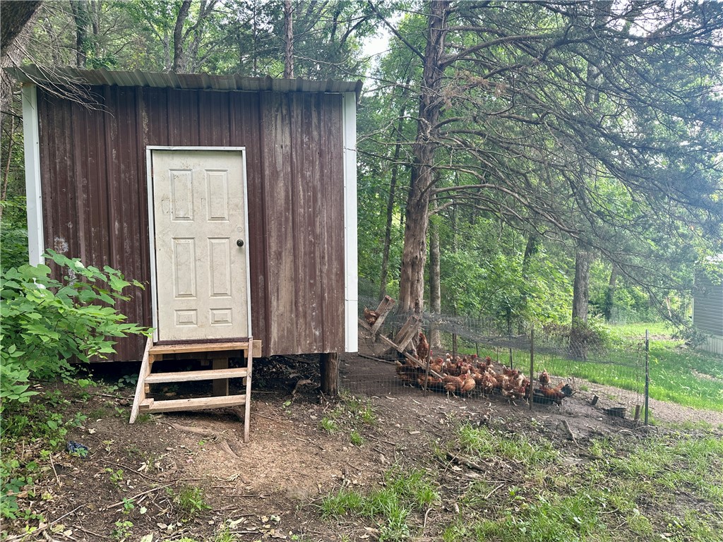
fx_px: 501
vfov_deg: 56.8
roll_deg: +0.8
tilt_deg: -3.2
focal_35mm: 24
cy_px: 271
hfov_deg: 71.6
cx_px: 362
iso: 64
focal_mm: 6.86
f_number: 1.78
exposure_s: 1/121
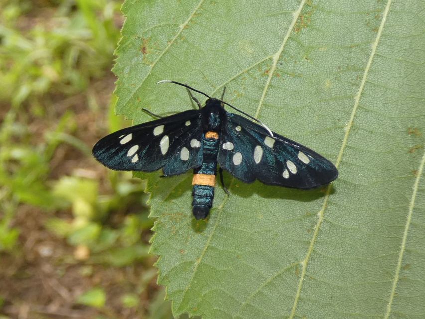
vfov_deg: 44.2
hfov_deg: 56.8
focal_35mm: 32
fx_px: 393
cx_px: 212
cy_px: 160
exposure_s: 1/60
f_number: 3.4
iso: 100
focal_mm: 5.8
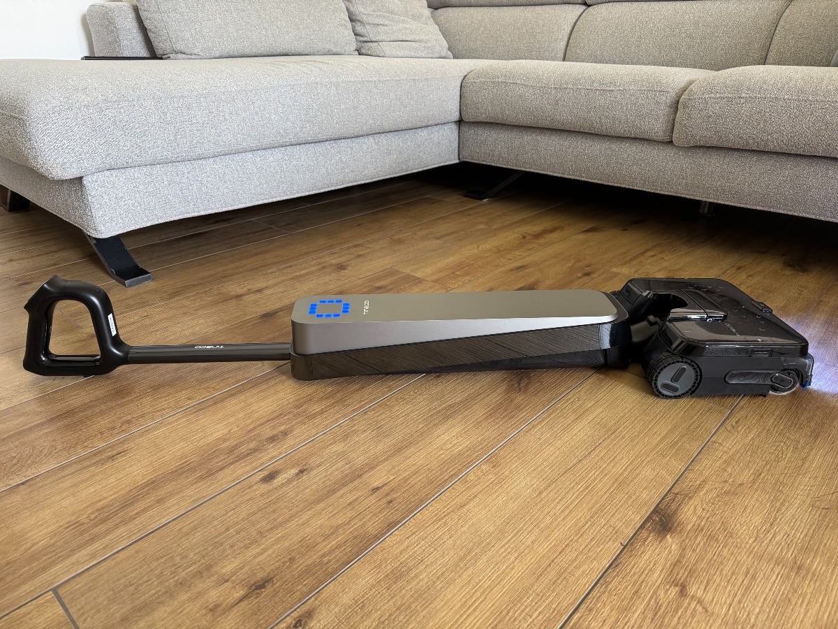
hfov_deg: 71.6
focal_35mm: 24
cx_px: 419
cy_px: 314
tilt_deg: -24.8
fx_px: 581
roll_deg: +1.0
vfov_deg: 56.8
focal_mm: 6.76
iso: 250
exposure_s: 1/60
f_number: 1.78
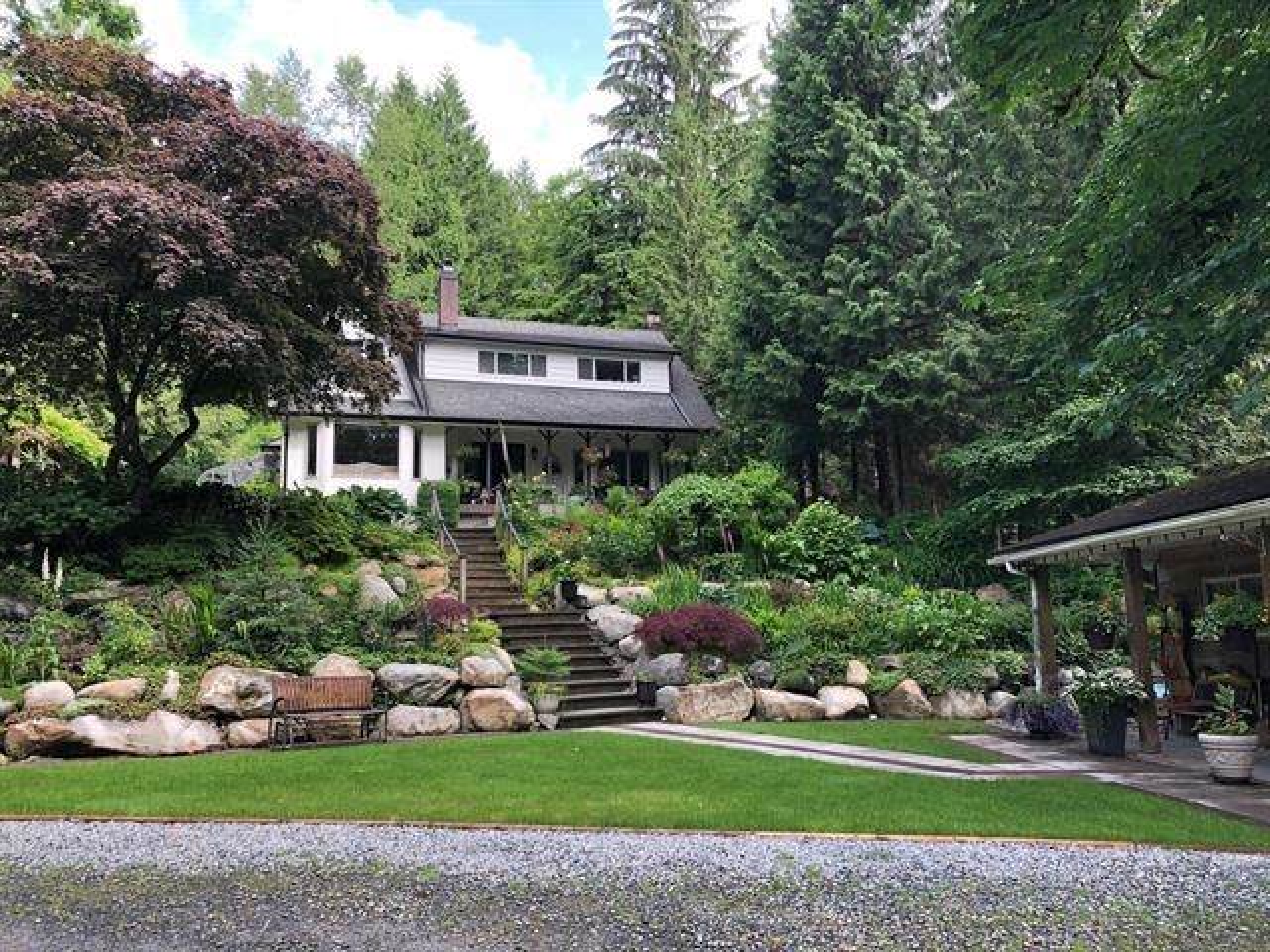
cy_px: 476
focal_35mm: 28
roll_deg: +2.6
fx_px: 1027
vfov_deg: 49.7
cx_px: 635
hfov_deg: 63.4
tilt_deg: +9.6
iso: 25
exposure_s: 1/120
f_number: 1.8
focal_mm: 4
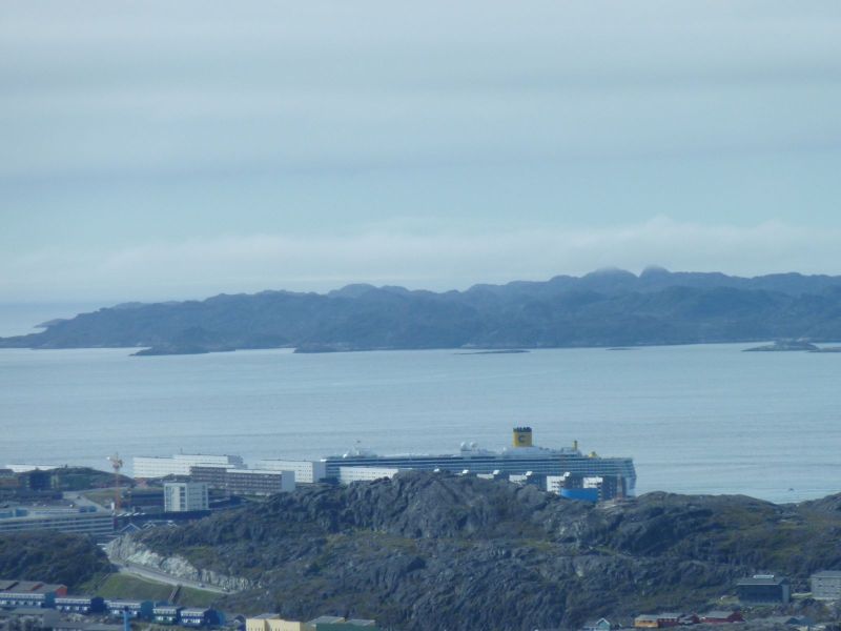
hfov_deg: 6.6
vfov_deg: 5.0
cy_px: 316
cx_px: 420
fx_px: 7289
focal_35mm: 300
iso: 125
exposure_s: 1/1000
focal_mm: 49.2
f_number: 5.6
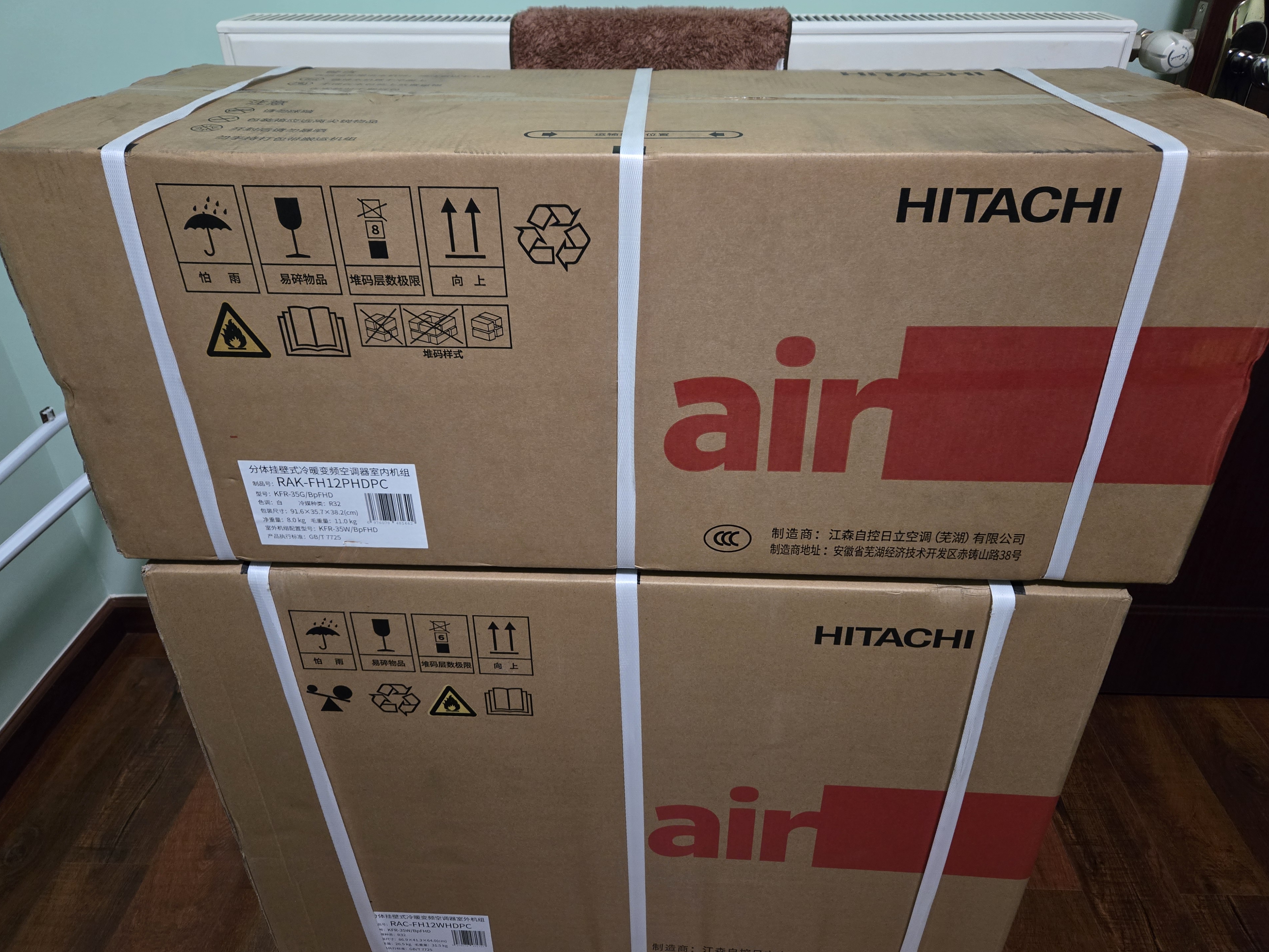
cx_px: 638
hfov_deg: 71.6
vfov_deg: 56.8
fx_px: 880
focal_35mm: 24
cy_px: 483
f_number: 1.8
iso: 800
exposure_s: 1/32
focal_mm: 5.4
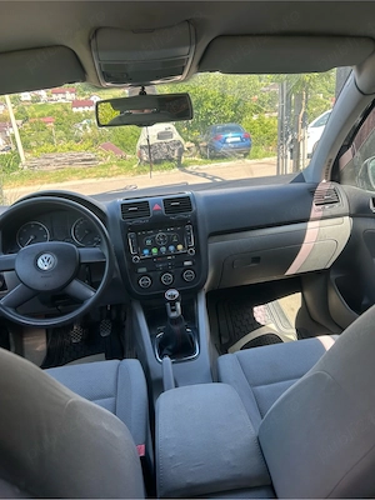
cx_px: 188
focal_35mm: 26
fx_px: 376
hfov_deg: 53.1
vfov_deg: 67.3
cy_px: 250
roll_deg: +3.6
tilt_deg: -19.8
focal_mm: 5.7
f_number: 1.5
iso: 50
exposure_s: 1/427
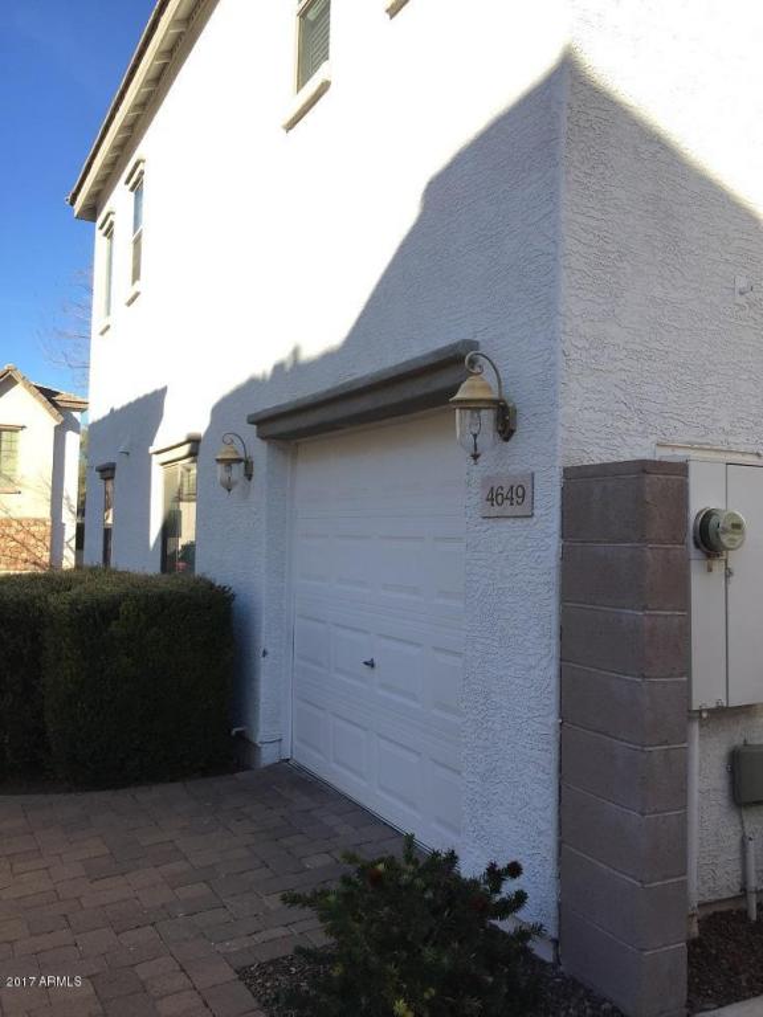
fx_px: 852
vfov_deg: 61.7
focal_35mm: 29
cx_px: 382
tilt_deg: +3.0
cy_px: 508
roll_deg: -1.6
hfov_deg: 48.2
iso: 32
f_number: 2.2
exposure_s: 1/732
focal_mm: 4.15
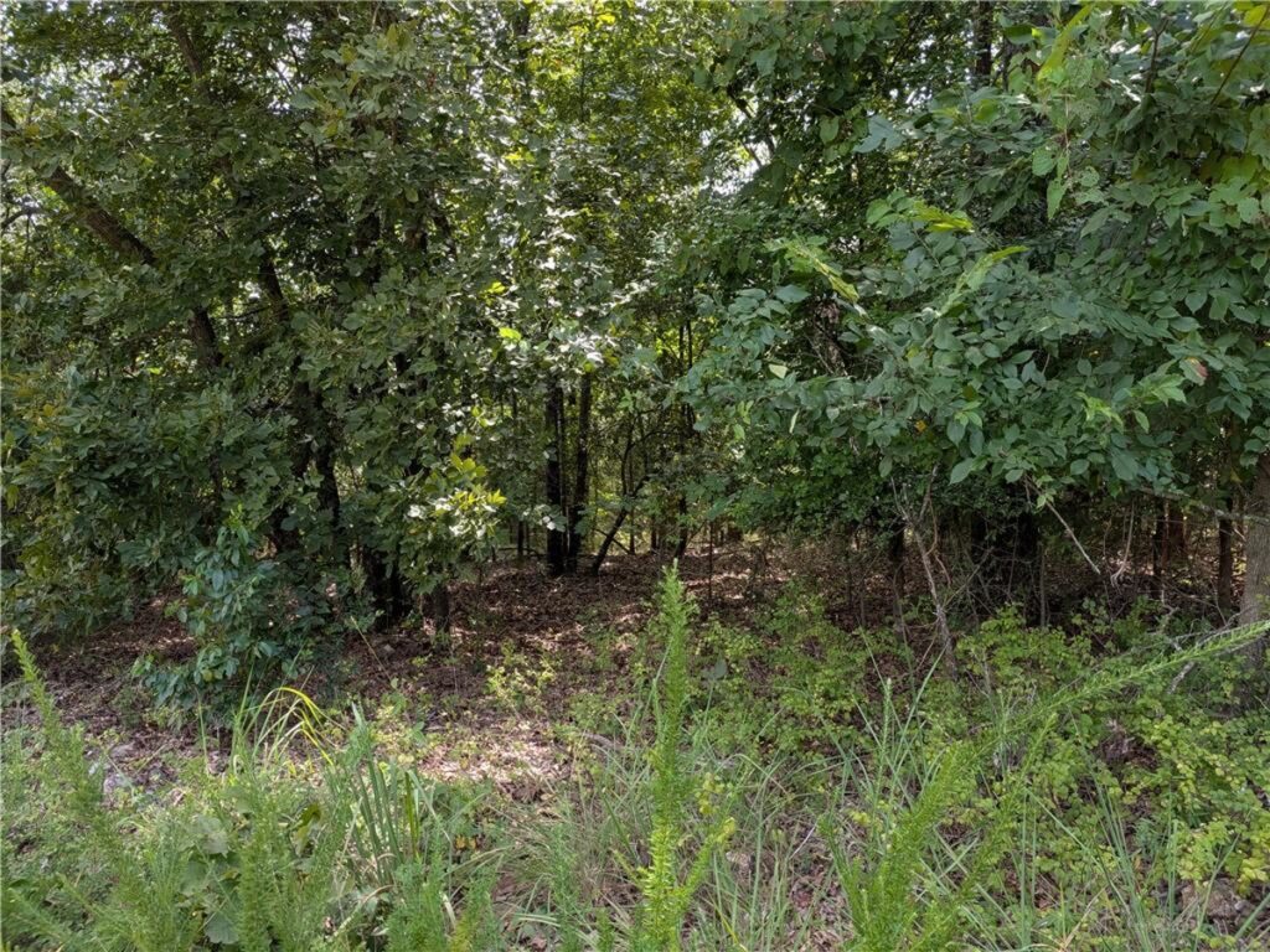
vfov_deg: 56.8
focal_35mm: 24
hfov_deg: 71.6
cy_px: 476
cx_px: 635
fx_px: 881
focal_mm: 4.53
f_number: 1.7
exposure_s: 1/171
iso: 29
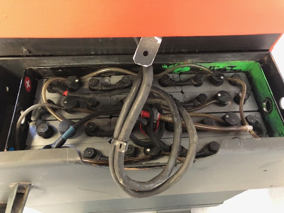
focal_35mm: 28
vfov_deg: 49.7
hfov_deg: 63.4
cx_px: 142
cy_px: 106
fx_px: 230
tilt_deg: -59.2
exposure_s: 1/4
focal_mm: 4
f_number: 1.8
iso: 100
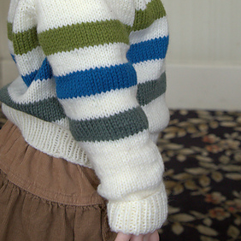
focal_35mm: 85
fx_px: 670
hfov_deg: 20.4
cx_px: 108
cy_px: 16
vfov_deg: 19.9
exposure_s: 1/60
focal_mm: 45
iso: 1600
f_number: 7.1
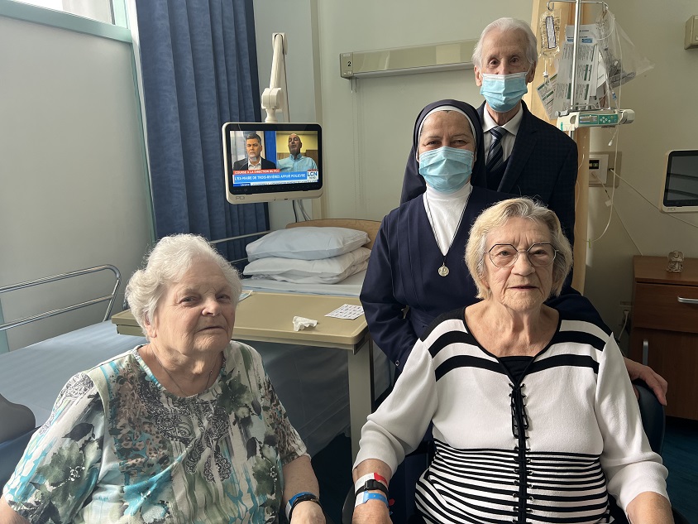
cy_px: 262
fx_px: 524
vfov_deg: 53.1
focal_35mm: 26
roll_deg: +1.8
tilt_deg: -11.7
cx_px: 349
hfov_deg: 67.3
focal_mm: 5.7
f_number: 1.5
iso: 100
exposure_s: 1/121
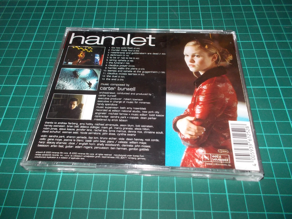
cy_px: 110
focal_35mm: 29
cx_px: 146
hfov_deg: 61.7
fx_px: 245
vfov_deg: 48.2
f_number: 3.3
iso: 200
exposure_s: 1/30
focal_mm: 4.1
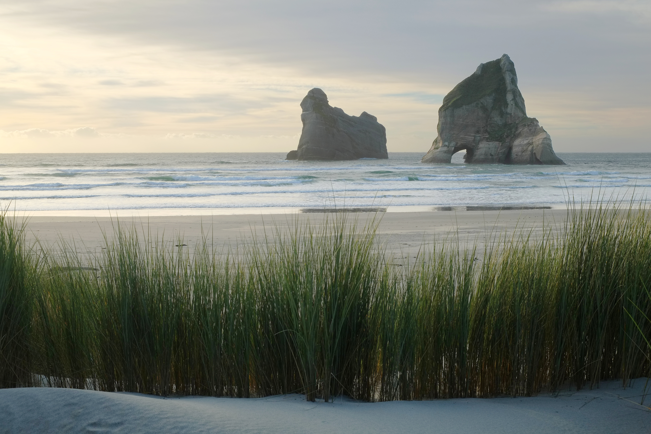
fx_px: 723
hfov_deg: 48.5
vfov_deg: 33.4
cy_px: 217
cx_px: 326
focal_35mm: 40
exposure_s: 1/140
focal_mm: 26.5
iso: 400
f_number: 11
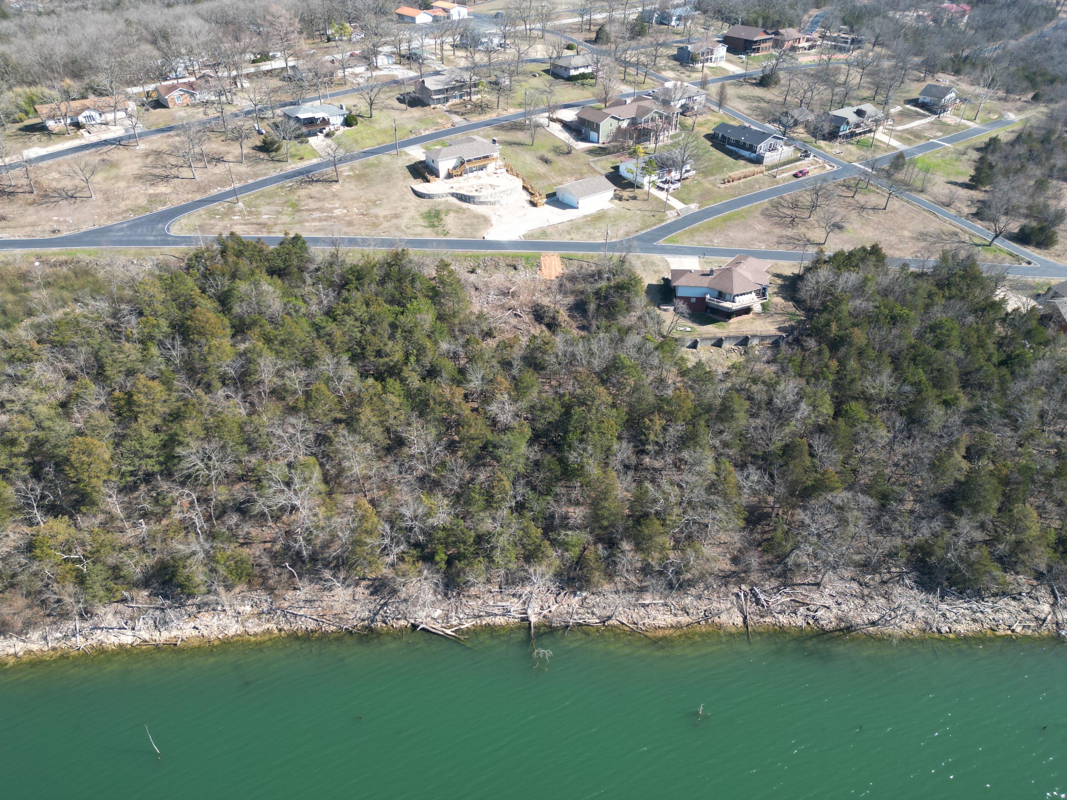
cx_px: 534
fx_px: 740
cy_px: 400
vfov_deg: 56.8
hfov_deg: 71.6
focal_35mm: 24
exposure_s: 1/1000
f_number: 1.7
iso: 100
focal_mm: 6.72
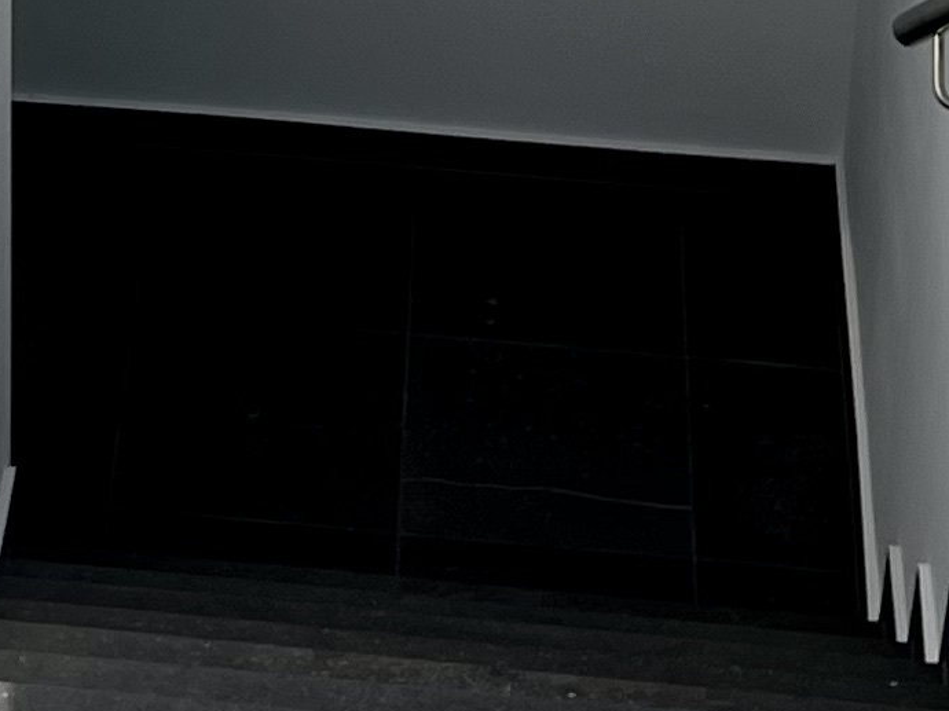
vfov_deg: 9.1
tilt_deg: -25.3
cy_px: -787
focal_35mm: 152
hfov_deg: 12.9
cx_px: 48
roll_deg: +0.5
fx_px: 4166
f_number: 1.5
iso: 50
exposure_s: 1/8000
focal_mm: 5.7
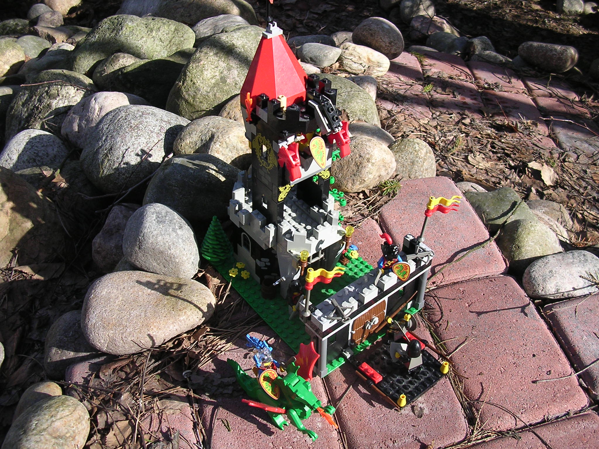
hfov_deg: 49.0
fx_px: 658
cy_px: 224
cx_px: 300
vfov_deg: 37.7
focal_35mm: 38
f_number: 2.8
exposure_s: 1/518
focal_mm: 5.8
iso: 100
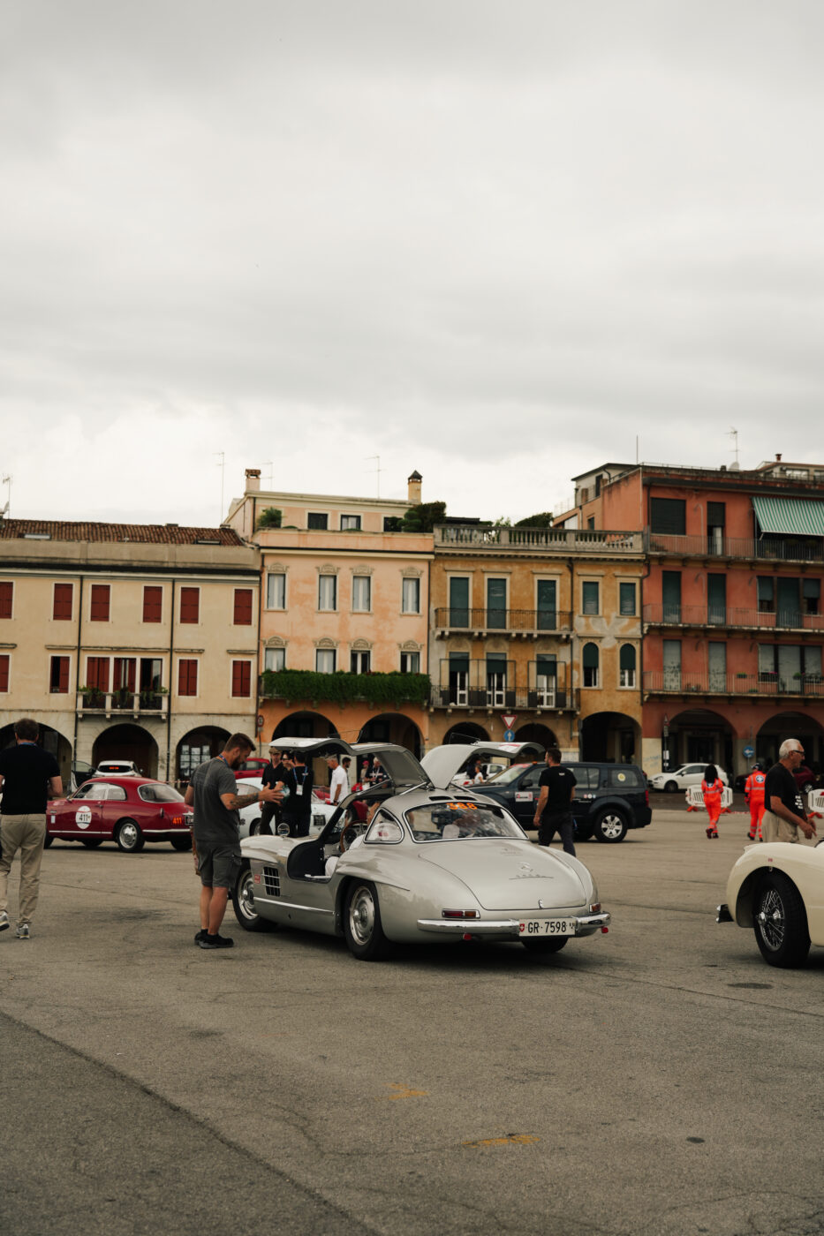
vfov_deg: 45.4
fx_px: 1477
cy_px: 618
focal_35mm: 43
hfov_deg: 31.2
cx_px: 412
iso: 100
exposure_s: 1/250
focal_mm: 43
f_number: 4
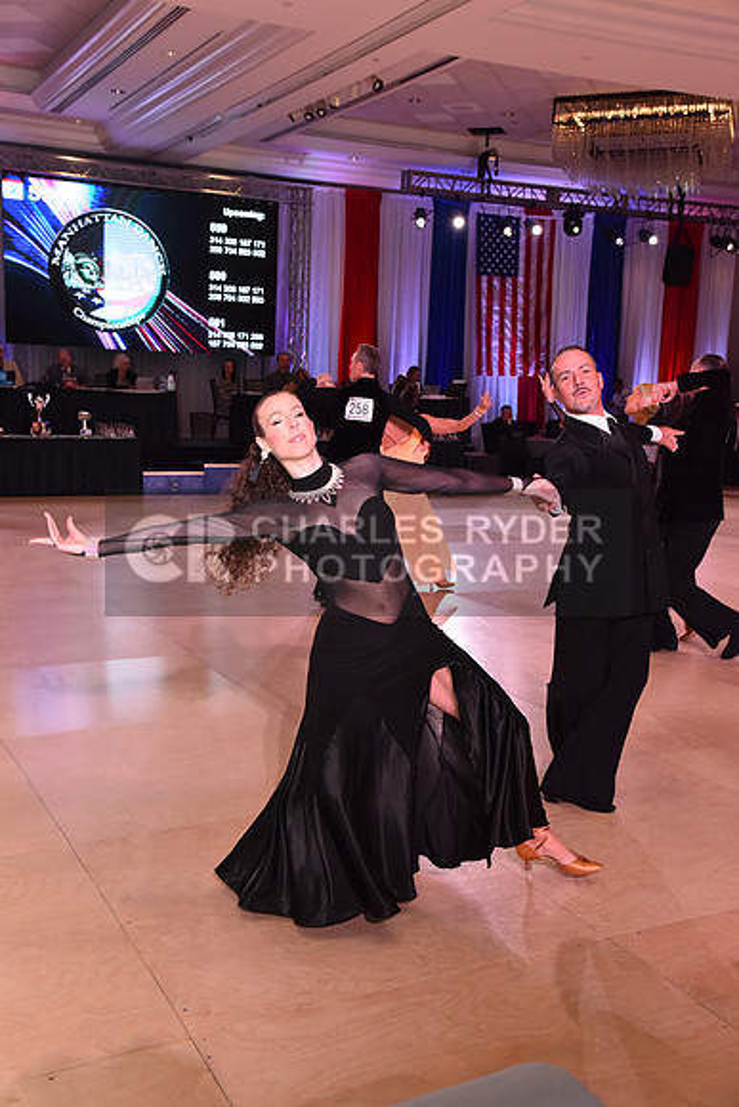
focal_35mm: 38
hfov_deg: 35.1
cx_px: 370
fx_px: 1169
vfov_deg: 50.7
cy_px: 554
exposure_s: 1/320
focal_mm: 38
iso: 2500
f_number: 7.1
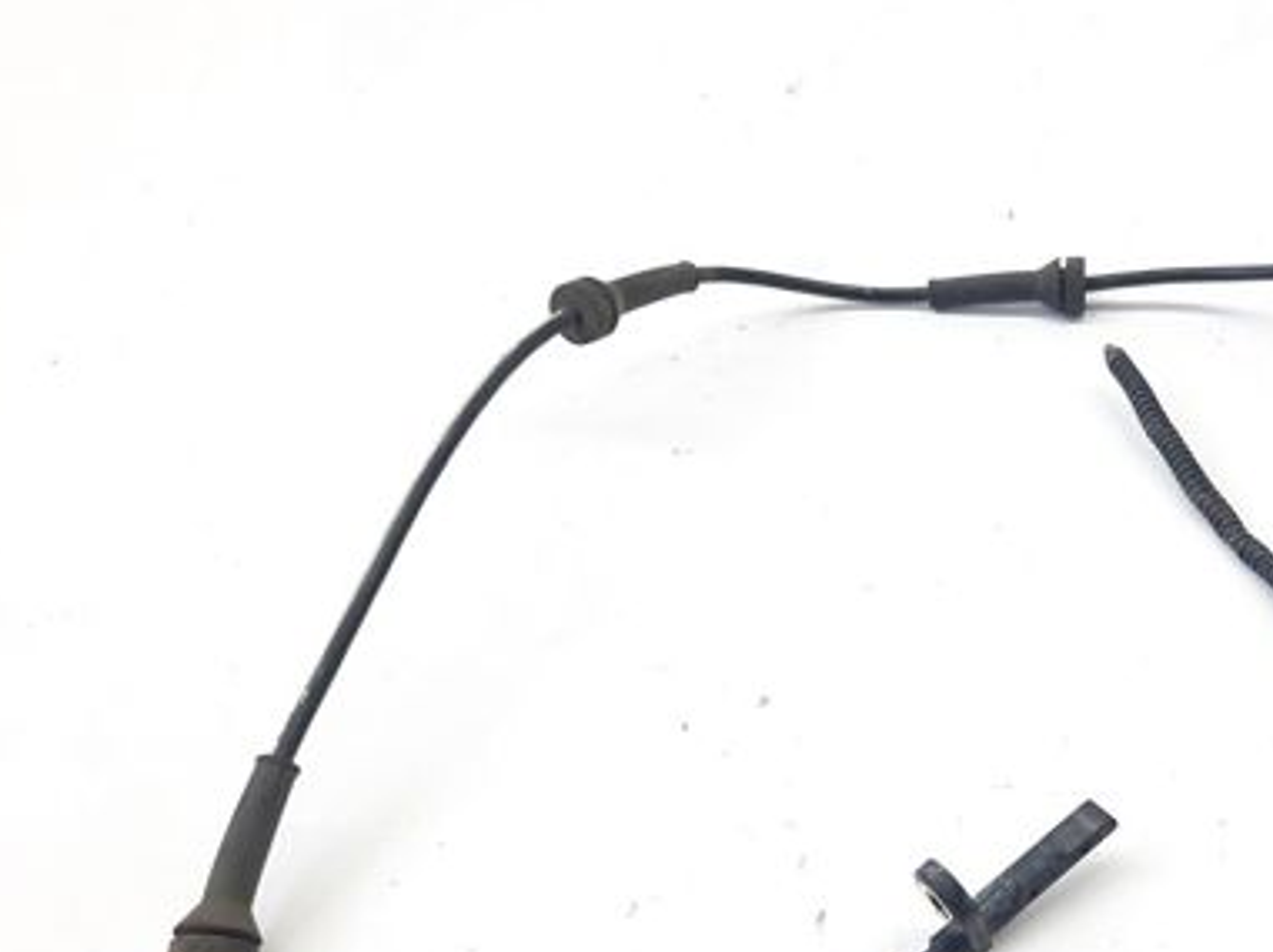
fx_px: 1543
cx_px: 1042
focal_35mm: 42
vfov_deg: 33.8
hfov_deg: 42.5
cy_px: 680
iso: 100
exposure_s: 1/50
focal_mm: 4.6
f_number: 2
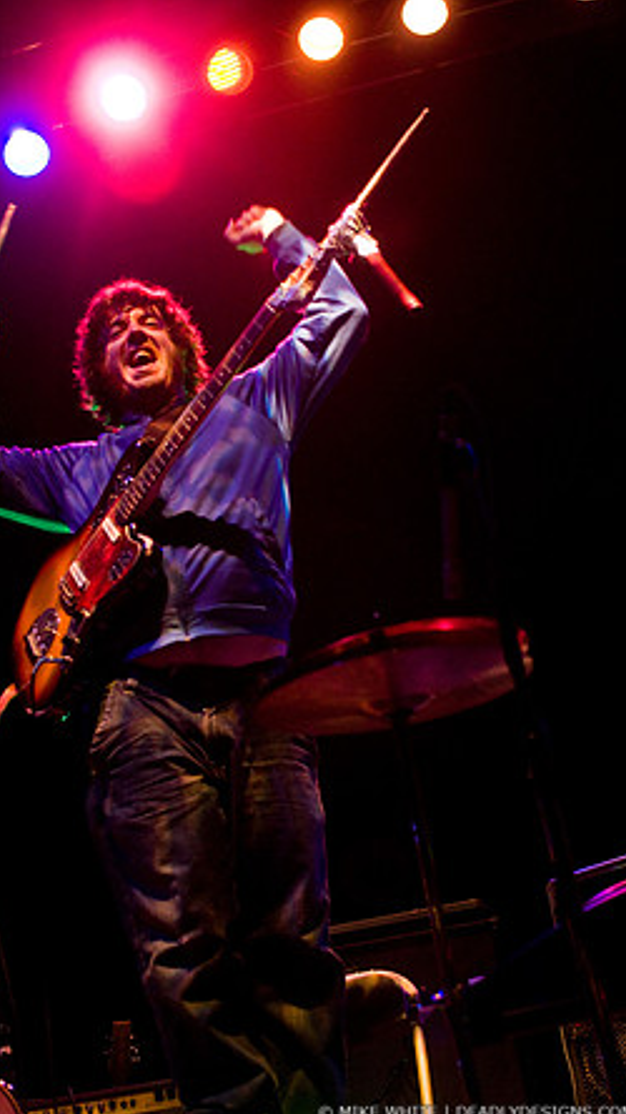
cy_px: 561
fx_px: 1640
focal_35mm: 56
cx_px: 267
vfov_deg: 37.5
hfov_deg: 21.6
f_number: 2.8
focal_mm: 35
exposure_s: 1/80
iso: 1000
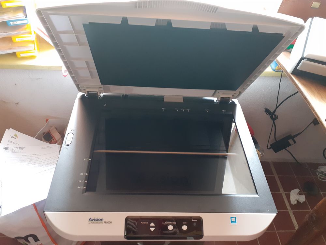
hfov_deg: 65.3
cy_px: 122
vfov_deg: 51.4
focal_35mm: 27
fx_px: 254
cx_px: 163
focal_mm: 3.6
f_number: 1.9
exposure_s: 1/25
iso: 200
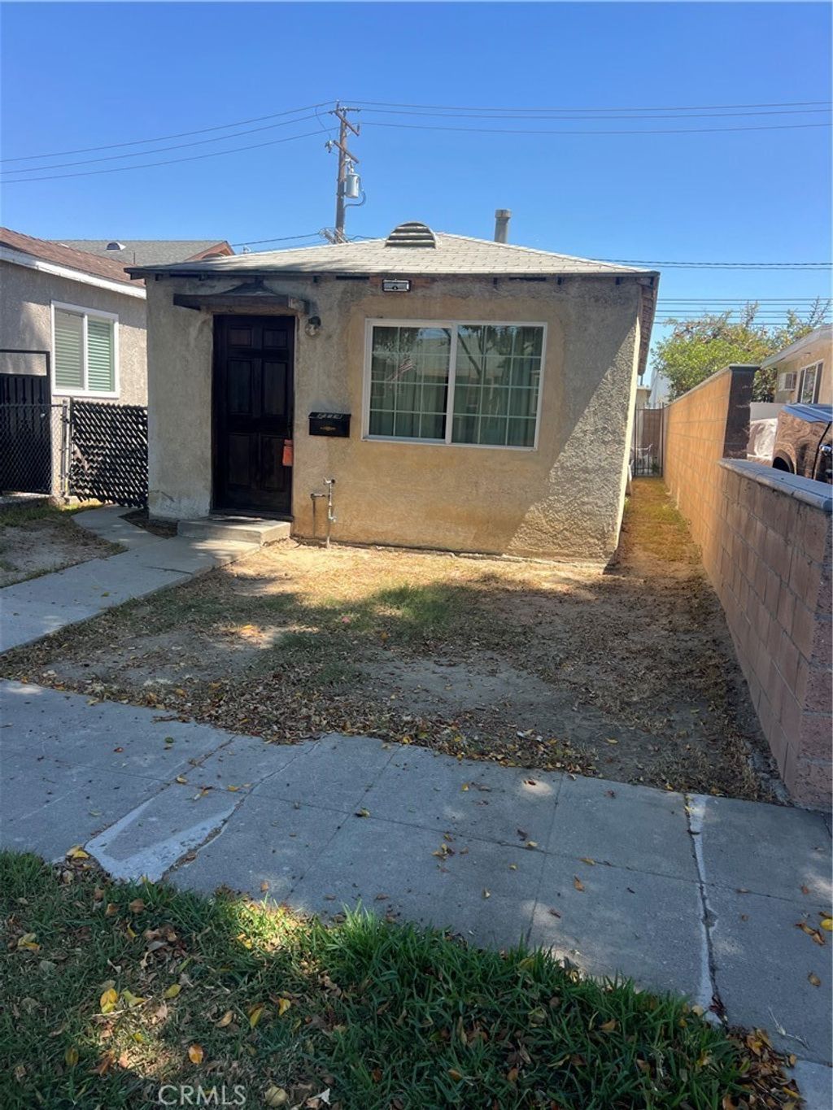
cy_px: 555
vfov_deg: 67.3
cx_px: 416
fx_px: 834
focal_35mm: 26
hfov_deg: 53.1
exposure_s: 1/1488
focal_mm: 5.7
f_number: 1.5
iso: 50
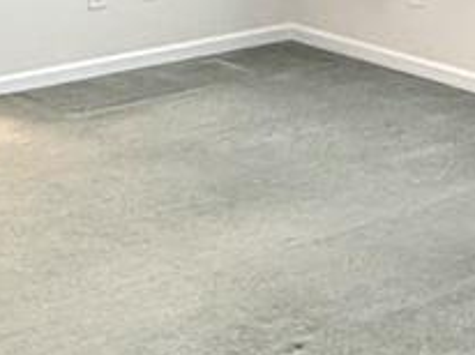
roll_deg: +1.6
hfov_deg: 19.8
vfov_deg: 14.5
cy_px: -88
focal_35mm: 98
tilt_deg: -7.1
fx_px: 1343
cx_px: 383
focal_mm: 2.22
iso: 500
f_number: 2.2
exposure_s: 1/60
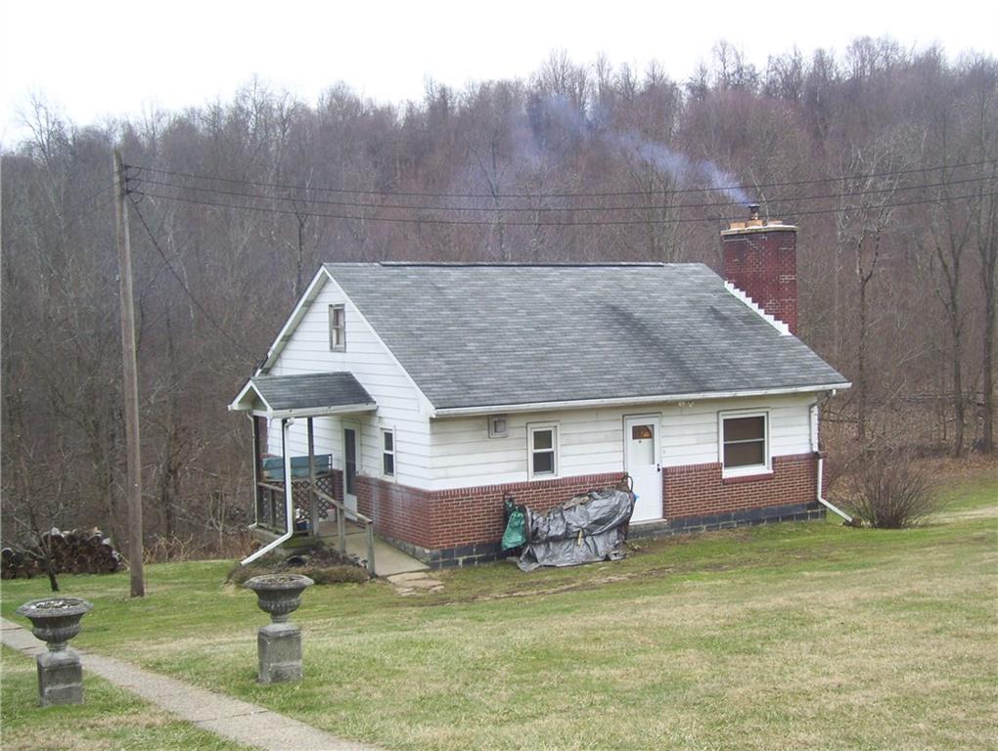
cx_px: 499
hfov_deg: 42.0
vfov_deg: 32.3
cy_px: 376
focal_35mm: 45
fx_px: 1299
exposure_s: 1/160
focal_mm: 7.6
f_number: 3
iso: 80
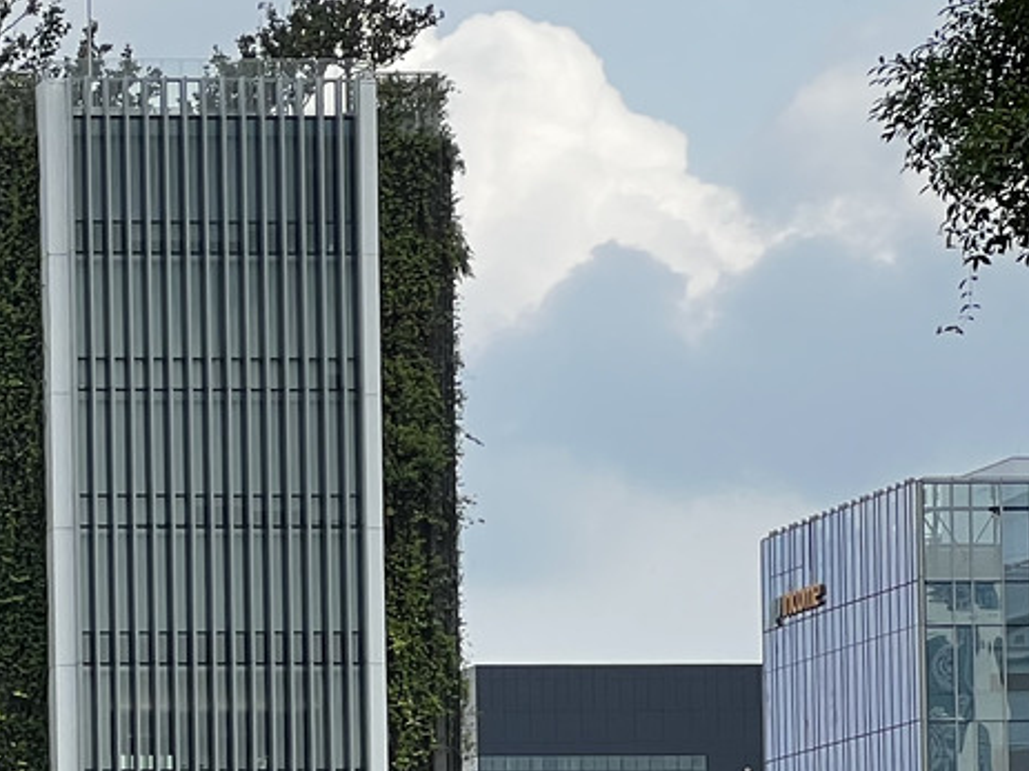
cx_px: -580
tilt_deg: +3.2
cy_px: 880
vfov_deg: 5.6
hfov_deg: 7.3
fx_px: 7905
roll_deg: +0.7
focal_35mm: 266
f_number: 2.8
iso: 32
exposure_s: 1/506
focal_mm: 9
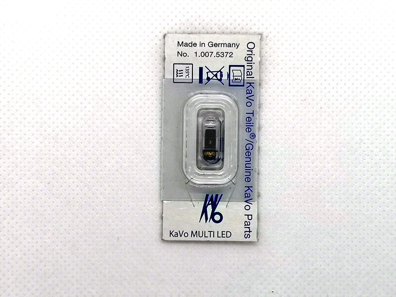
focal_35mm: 70
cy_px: 148
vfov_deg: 21.0
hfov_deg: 27.8
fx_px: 801
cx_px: 198
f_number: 1.8
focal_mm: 3.95
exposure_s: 1/161
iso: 50
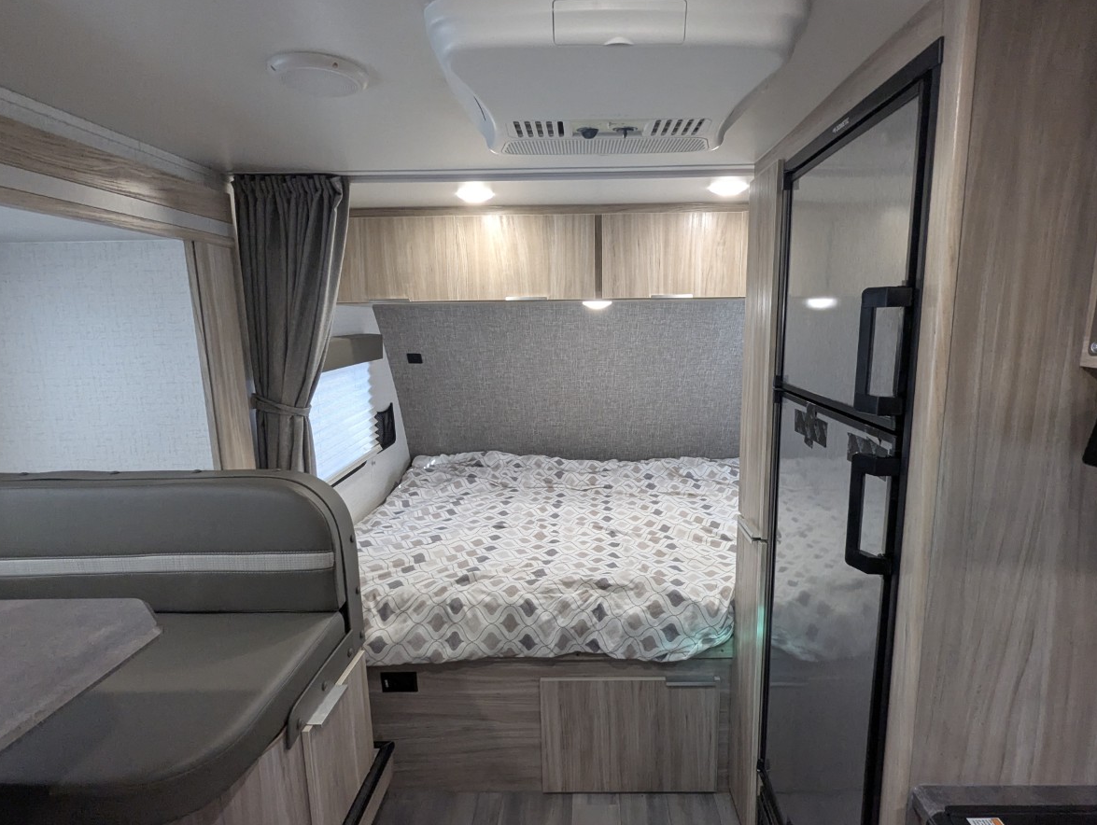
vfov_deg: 68.7
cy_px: 434
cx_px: 587
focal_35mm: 19
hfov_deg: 84.5
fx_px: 603
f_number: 2.2
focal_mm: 2.35
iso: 267
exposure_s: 1/70.4
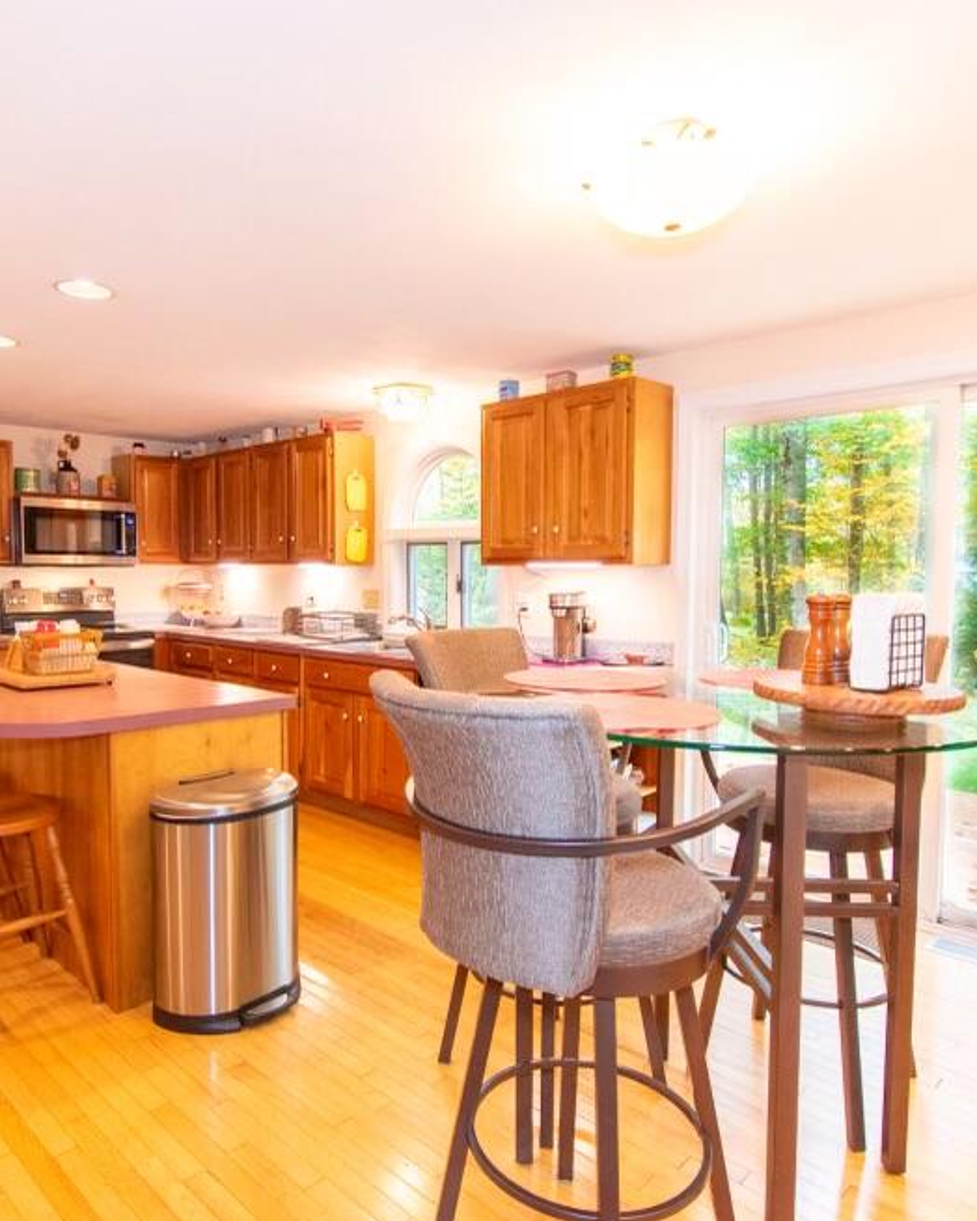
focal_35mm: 22
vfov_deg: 75.0
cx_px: 418
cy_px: 628
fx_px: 795
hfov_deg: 62.8
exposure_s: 1/60
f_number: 4.5
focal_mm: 10
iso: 800
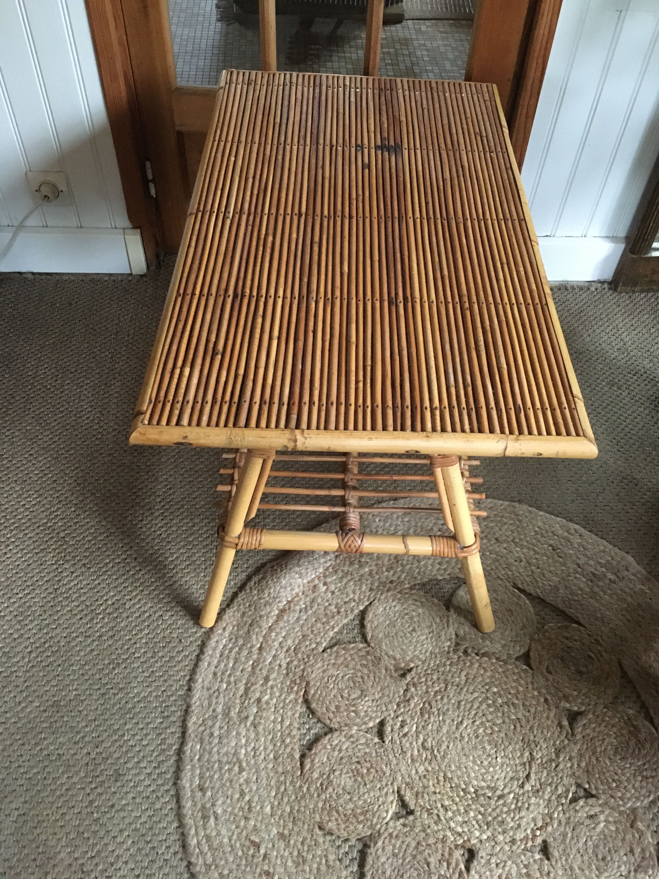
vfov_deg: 61.7
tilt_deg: -47.9
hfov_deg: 48.2
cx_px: 330
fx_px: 736
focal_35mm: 29
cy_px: 440
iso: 320
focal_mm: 4.15
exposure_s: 1/17
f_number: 2.2
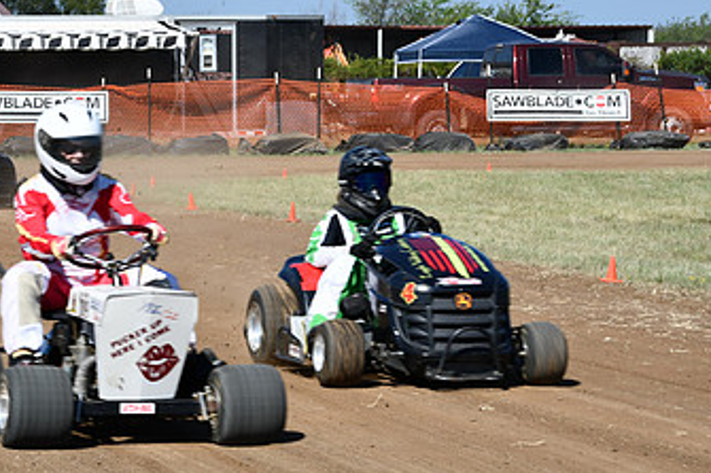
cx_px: 127
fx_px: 3829
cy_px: 171
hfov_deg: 10.6
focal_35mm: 194
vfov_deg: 7.1
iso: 100
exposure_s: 1/320
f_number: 9
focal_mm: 75
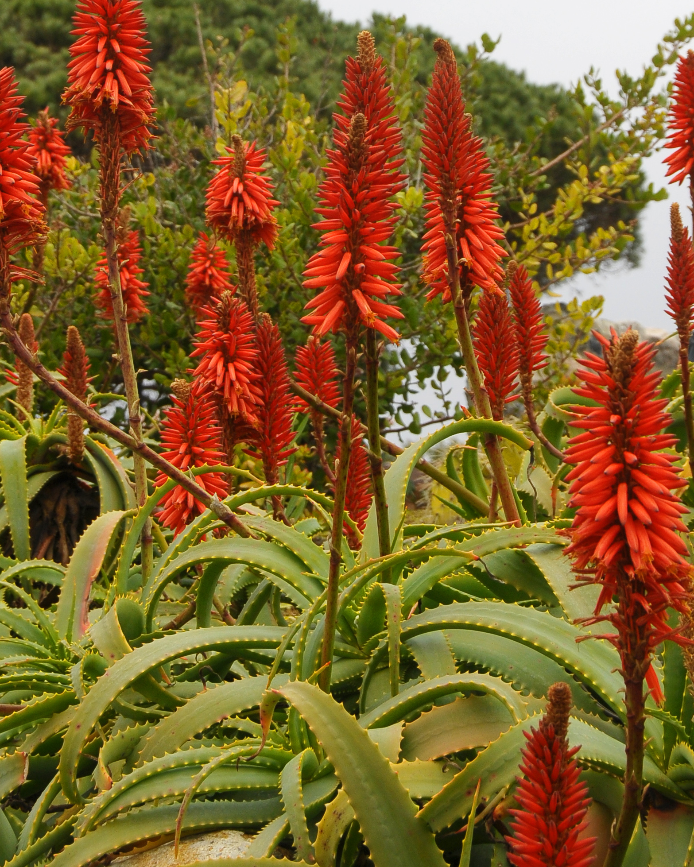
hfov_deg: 13.2
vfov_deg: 16.3
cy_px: 170
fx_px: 3003
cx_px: 376
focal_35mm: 117
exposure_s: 1/200
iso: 200
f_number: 7.1
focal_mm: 38
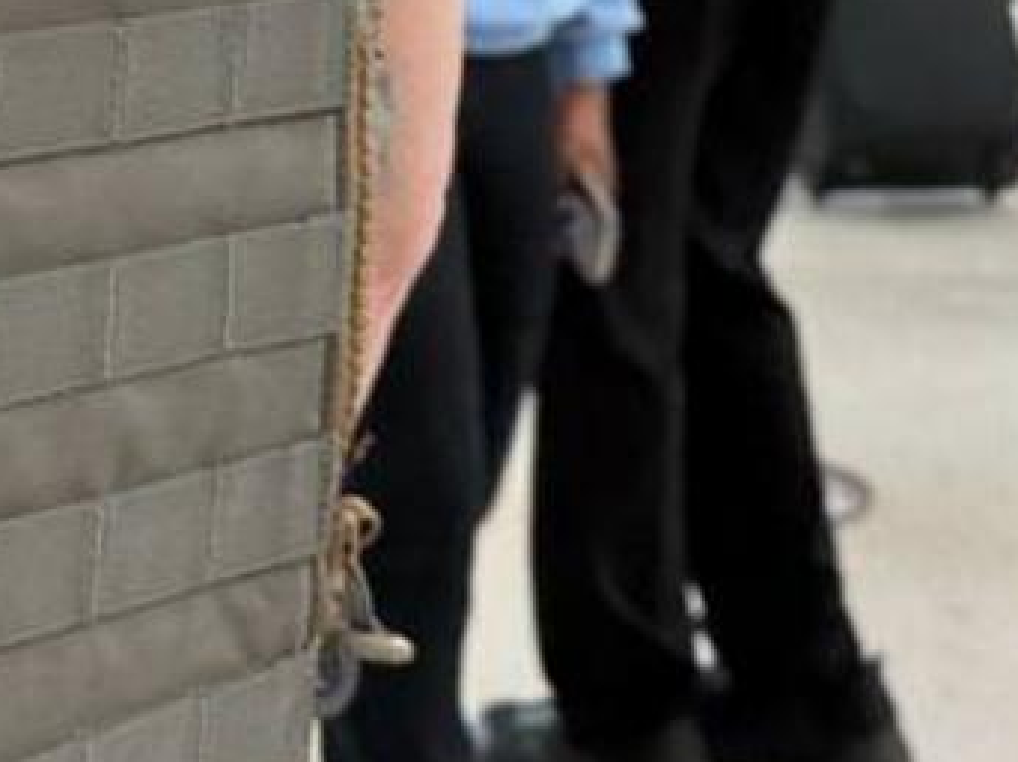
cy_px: -278
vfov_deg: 10.3
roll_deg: -0.3
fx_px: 4144
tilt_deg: -4.7
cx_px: 170
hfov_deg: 13.9
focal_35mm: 141
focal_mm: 6.76
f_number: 1.78
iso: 125
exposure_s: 1/60
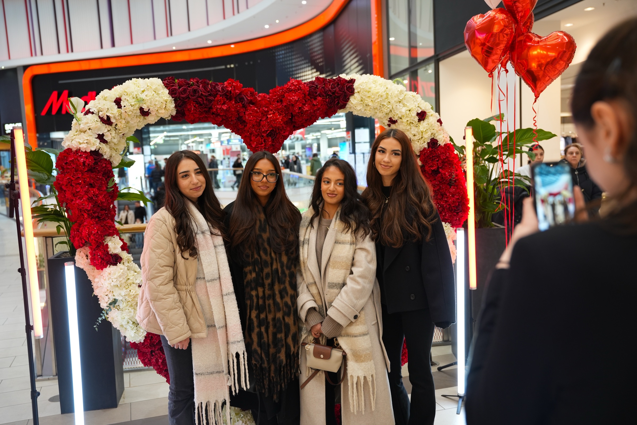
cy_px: 212
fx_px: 625
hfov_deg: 54.0
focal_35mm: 35
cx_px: 318
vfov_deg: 37.6
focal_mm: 35.3
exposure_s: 1/125
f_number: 3.2
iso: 800
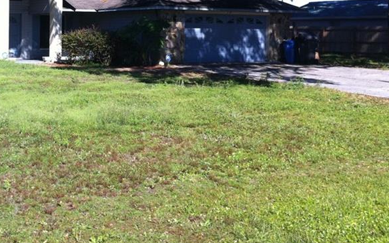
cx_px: 132
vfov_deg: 19.7
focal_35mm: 65
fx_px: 689
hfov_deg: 31.3
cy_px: 36
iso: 80
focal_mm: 3.85
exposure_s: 1/628
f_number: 2.8
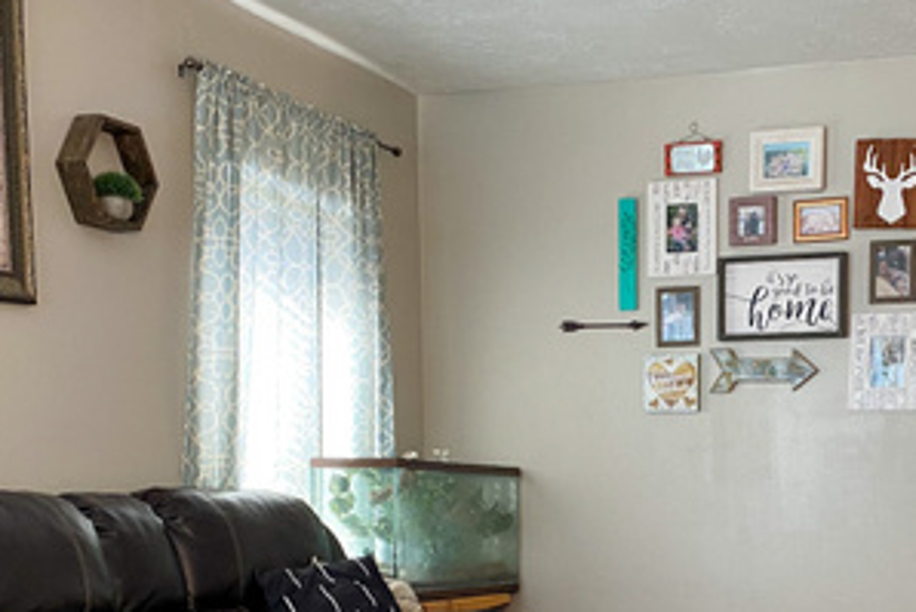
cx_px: 667
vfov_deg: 22.6
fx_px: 1476
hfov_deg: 33.9
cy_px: 600
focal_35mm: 58
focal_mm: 4.25
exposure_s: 1/70
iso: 125
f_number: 1.8
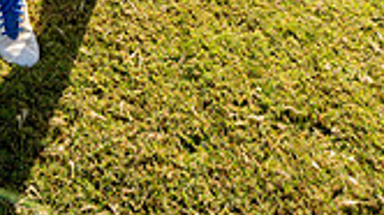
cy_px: -268
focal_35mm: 74
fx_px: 753
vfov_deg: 13.1
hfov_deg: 28.6
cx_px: 169
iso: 200
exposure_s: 1/250
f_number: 11
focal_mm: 26
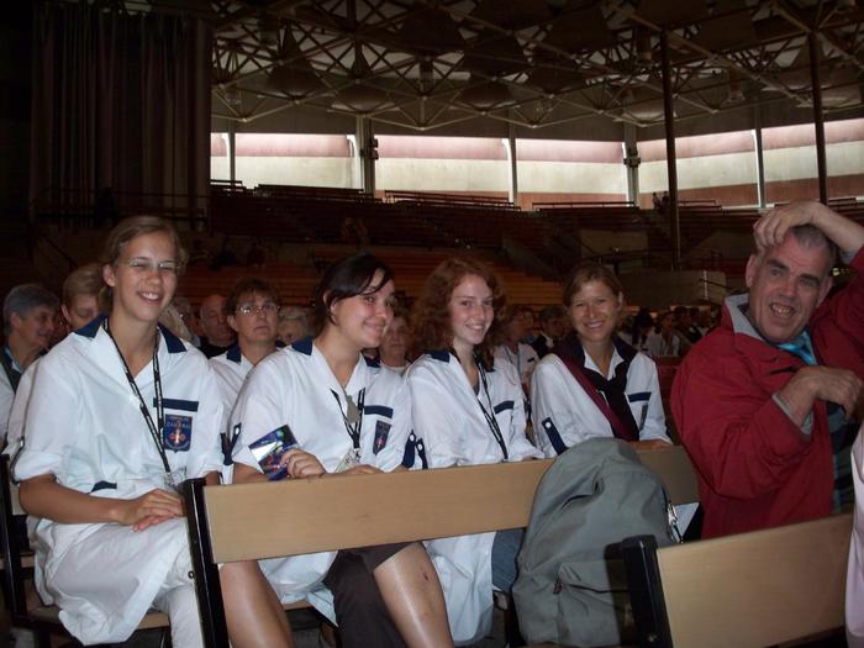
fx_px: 924
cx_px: 432
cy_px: 324
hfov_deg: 50.1
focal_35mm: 37
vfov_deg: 38.7
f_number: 3.4
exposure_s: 1/30
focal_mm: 7.9
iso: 200
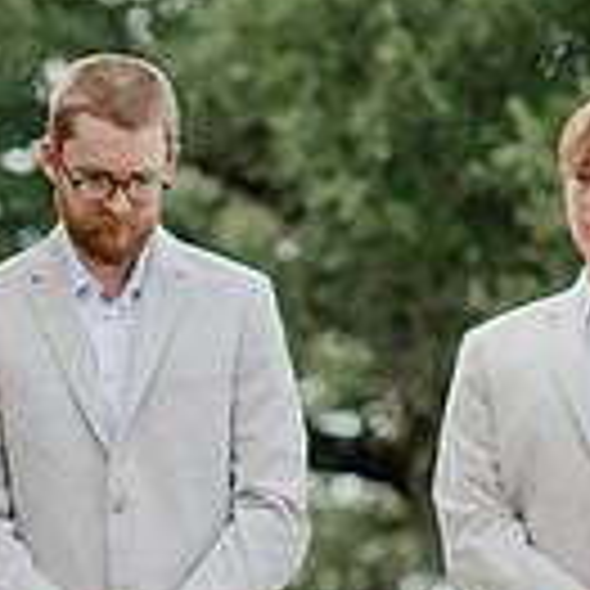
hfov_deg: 5.4
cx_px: -536
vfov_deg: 5.4
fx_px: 6190
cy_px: 520
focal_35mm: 321
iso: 80
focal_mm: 85
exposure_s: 1/800
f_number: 2
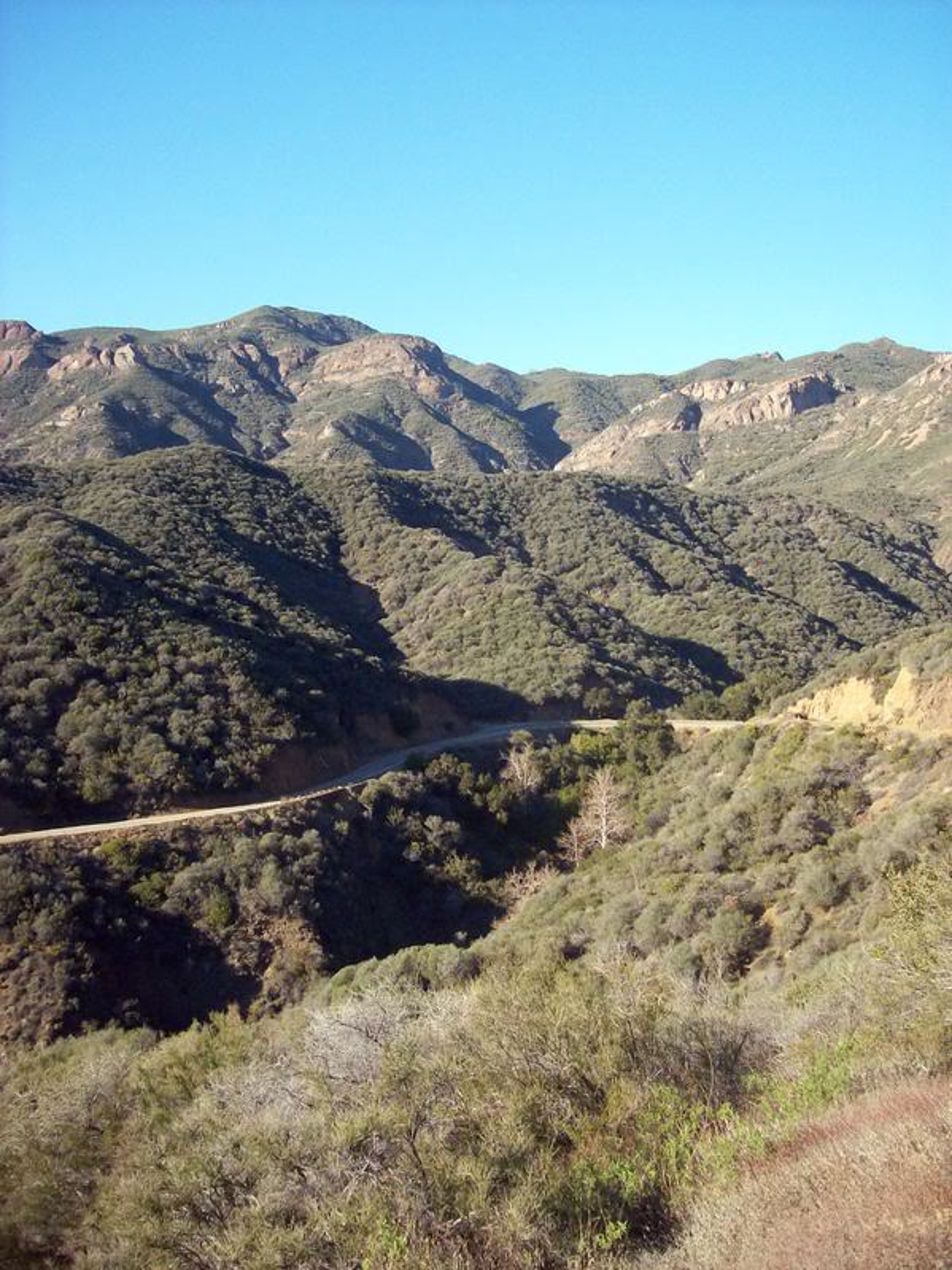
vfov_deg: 51.4
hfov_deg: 39.6
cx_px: 476
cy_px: 635
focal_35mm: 36
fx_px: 1320
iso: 80
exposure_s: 1/641
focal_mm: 6
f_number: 2.7
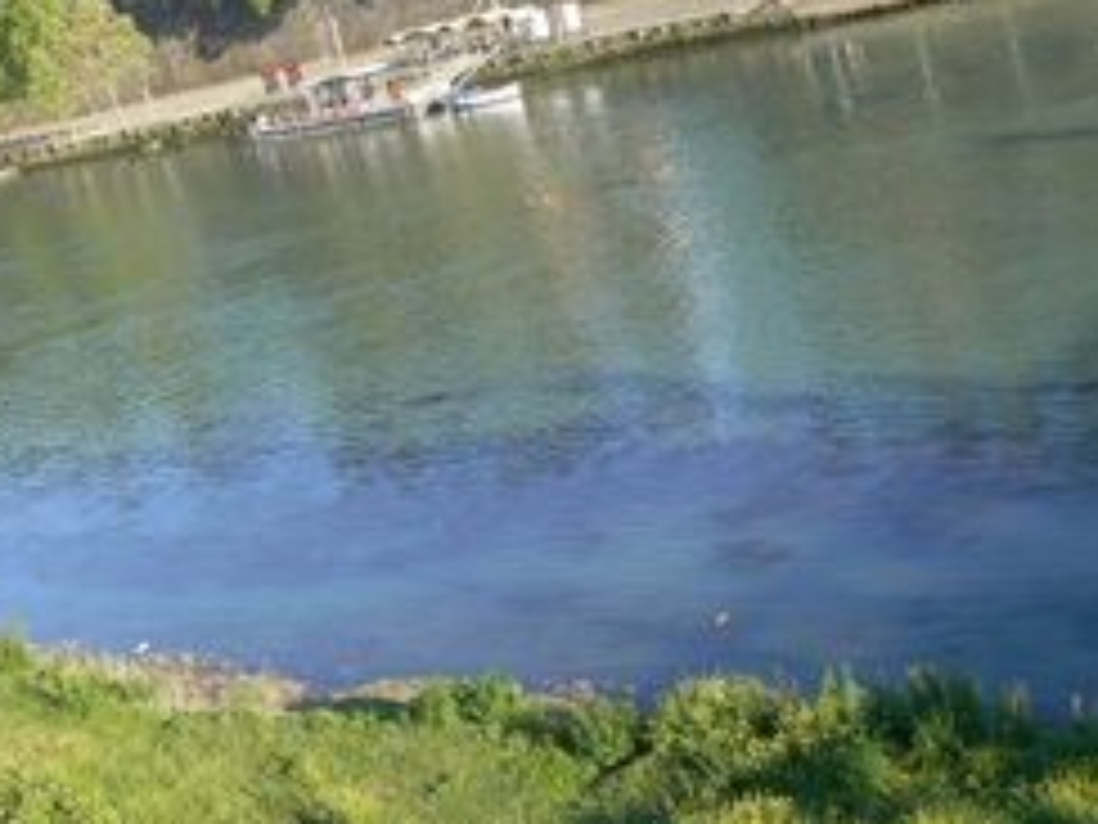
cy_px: 306
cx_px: 441
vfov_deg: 24.7
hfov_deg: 32.6
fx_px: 1871
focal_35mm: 59
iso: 80
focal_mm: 6
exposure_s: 1/125
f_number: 5.6
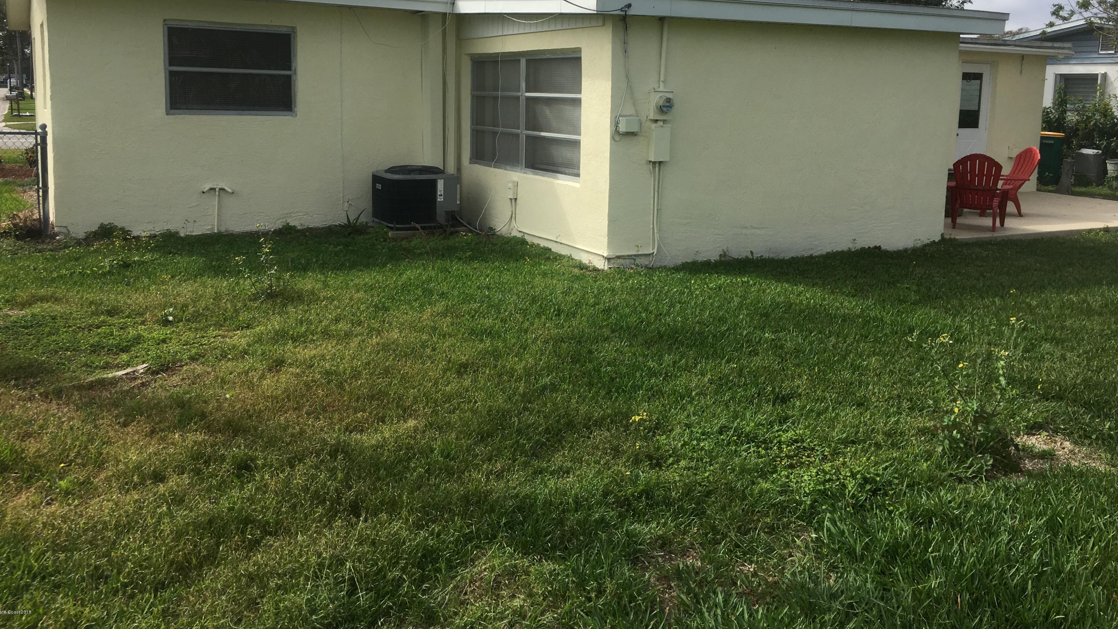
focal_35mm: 32
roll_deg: -0.5
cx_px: 557
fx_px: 949
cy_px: 214
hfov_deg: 61.0
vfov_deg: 36.3
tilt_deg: -6.9
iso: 25
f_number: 2.2
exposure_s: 1/1709
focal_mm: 4.15
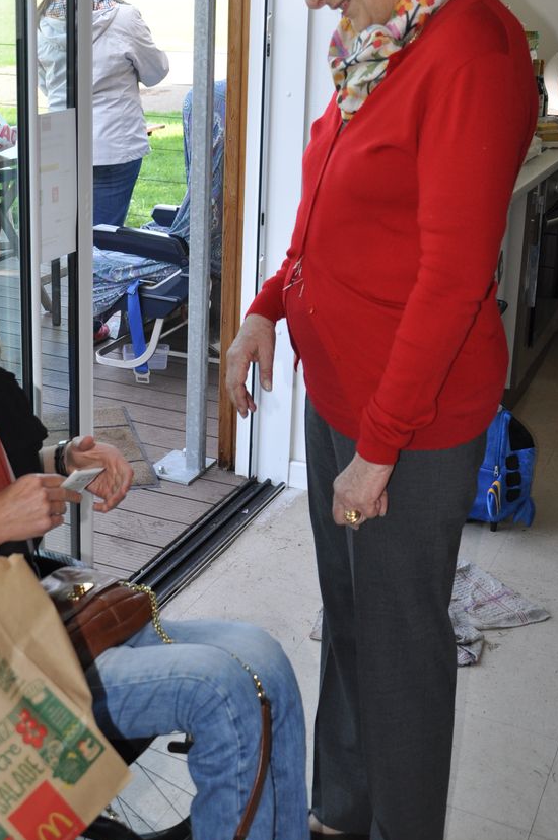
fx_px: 1189
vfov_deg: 38.4
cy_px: 270
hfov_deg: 26.3
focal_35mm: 51
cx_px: 182
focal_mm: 22
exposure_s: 1/200
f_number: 3.8
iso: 360
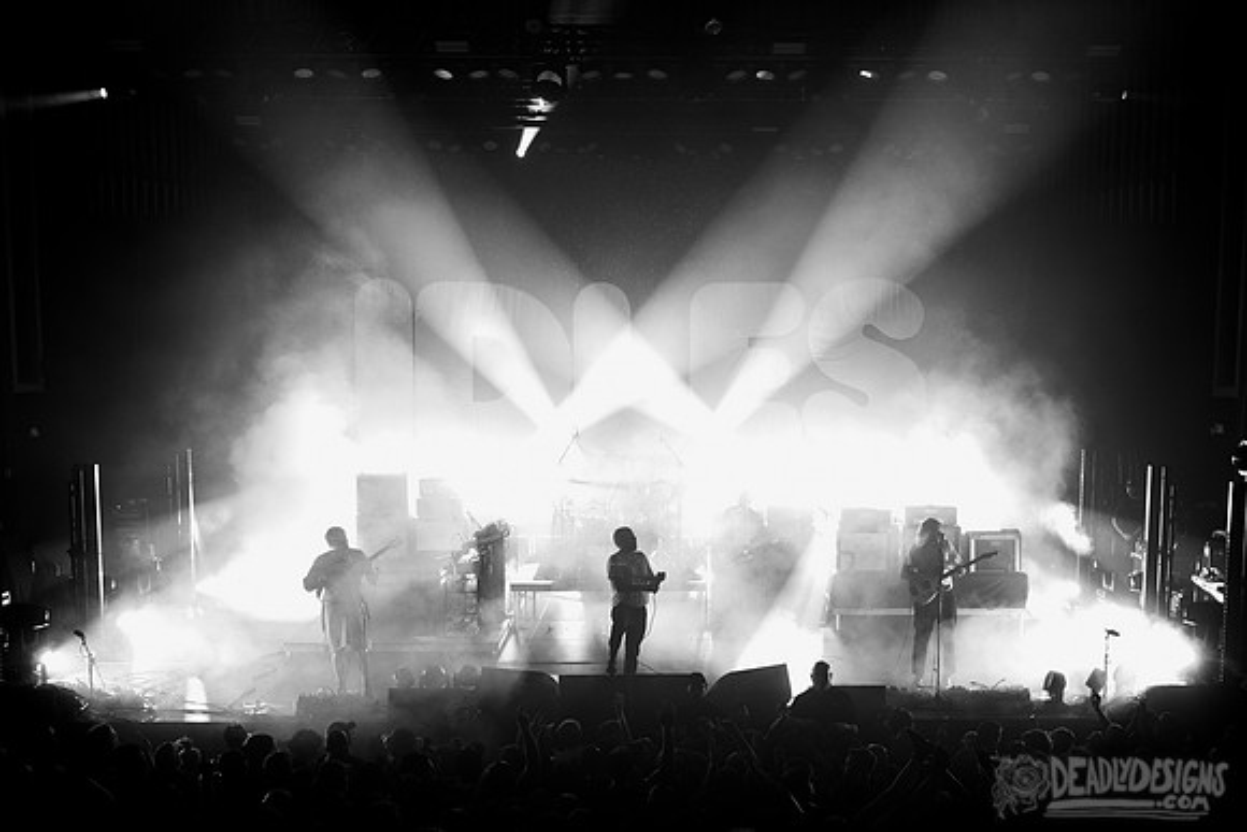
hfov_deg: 49.3
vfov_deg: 33.9
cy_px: 525
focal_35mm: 39
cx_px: 706
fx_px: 1355
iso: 2500
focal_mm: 31
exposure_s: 1/640
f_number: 3.2
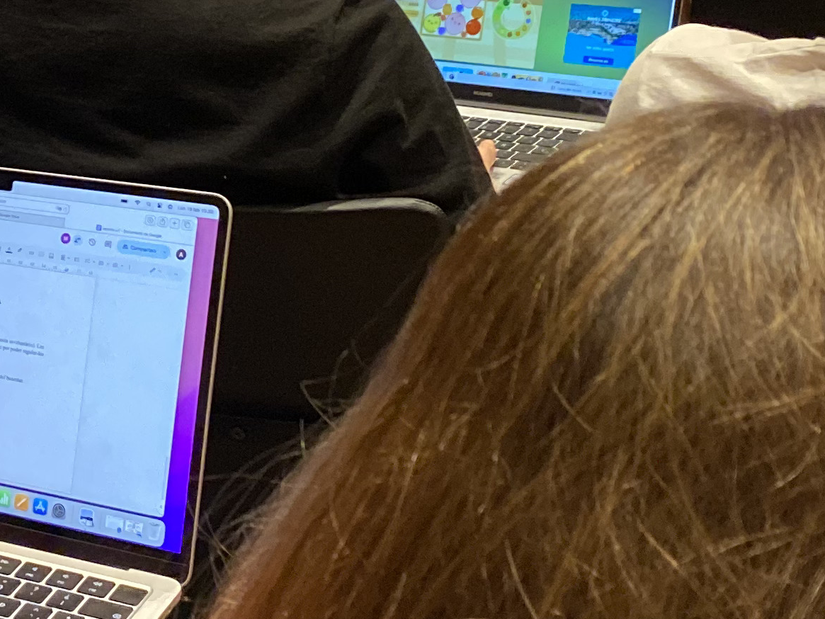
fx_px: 2145
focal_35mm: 90
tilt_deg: -13.0
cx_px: -188
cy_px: 45
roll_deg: +0.7
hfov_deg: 20.3
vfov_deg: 16.2
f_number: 1.8
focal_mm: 4.25
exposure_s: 1/40
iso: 400
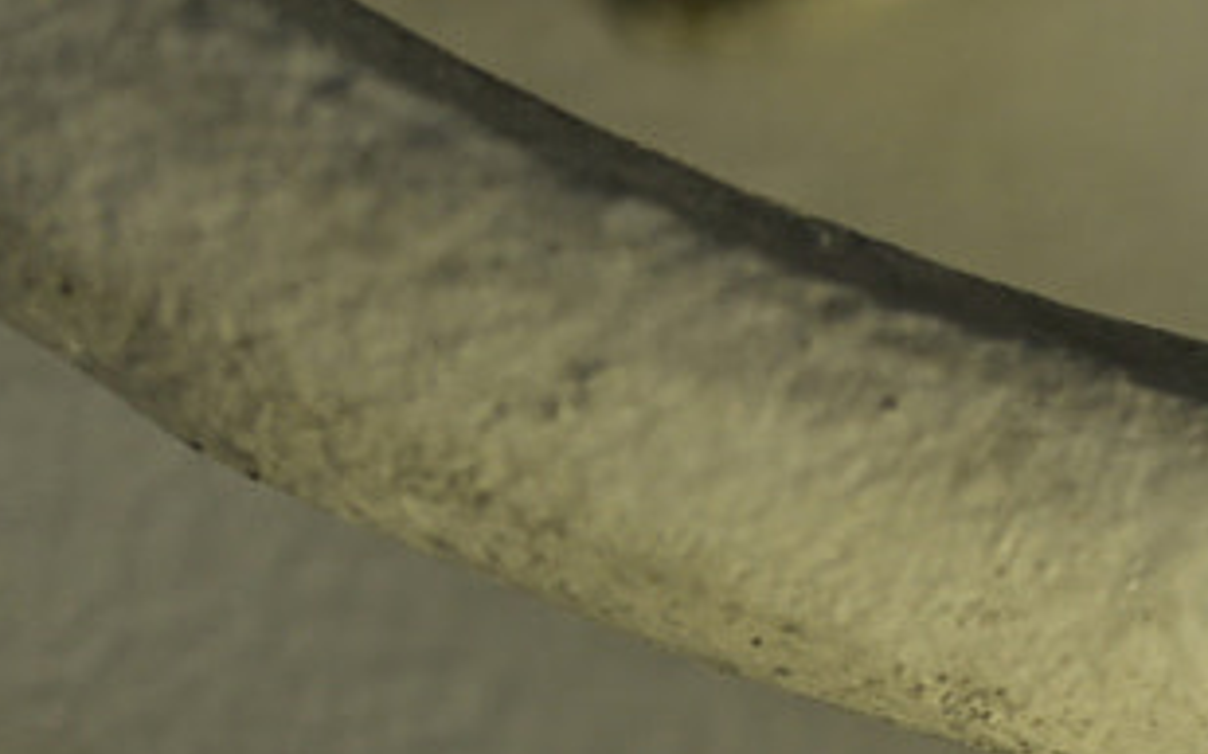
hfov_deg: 11.3
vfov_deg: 7.0
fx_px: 6089
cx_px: 657
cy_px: 1145
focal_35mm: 185
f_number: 2.5
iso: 400
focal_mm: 35
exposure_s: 1/160
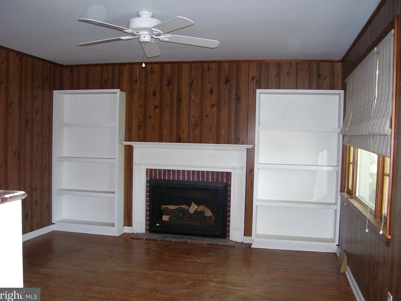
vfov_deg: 40.7
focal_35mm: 35
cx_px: 196
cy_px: 149
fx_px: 405
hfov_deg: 52.6
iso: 125
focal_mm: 5.6
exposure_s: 1/60
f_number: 2.7
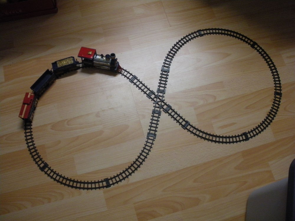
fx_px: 298
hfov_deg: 52.6
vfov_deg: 40.7
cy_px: 110
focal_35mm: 35
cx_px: 148
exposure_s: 1/36.6
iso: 400
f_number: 3.5
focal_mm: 6.3
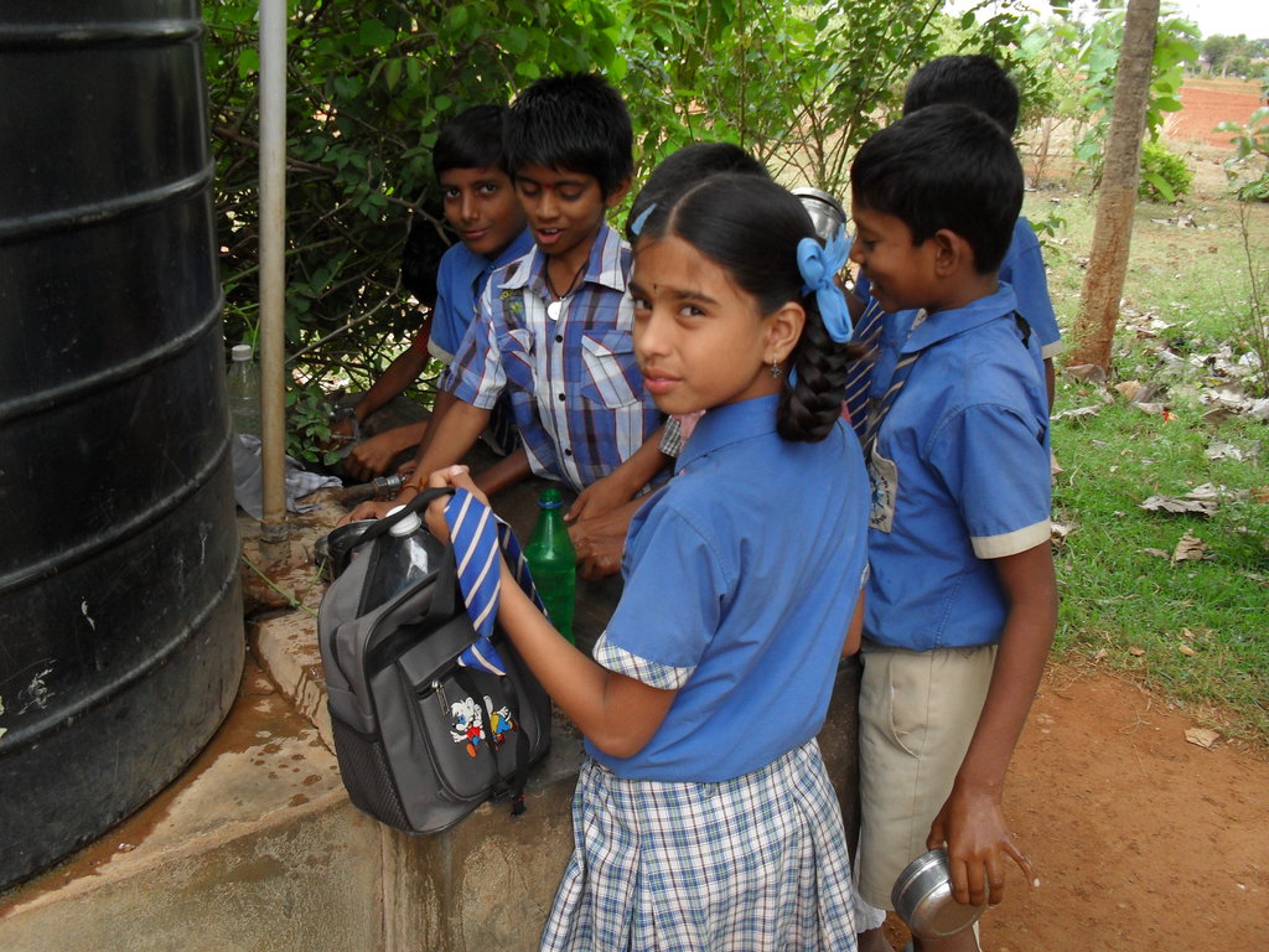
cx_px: 634
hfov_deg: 52.6
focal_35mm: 35
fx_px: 1283
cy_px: 476
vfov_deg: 40.7
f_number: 3.2
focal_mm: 6.3
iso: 100
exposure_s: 1/250
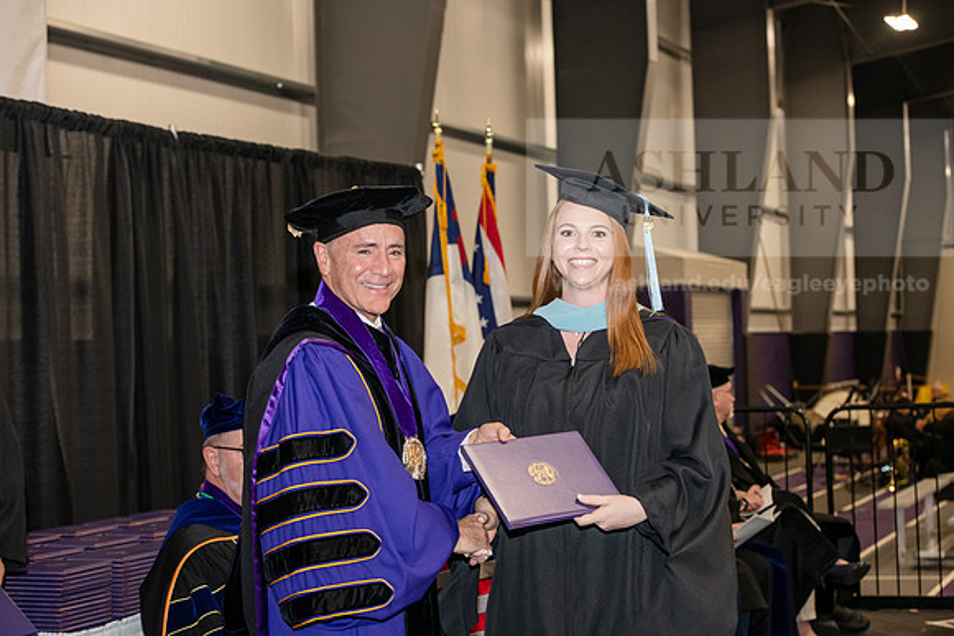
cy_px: 318
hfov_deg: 28.8
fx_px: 1855
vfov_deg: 19.5
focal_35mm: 70
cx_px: 477
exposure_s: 1/200
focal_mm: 70
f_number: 5.6
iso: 2500
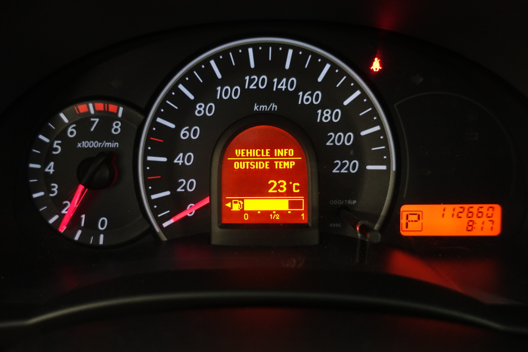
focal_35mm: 24
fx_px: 352
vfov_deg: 53.1
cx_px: 264
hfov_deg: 73.7
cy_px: 176
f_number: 1.8
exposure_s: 1/30
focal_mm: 8.8
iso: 500
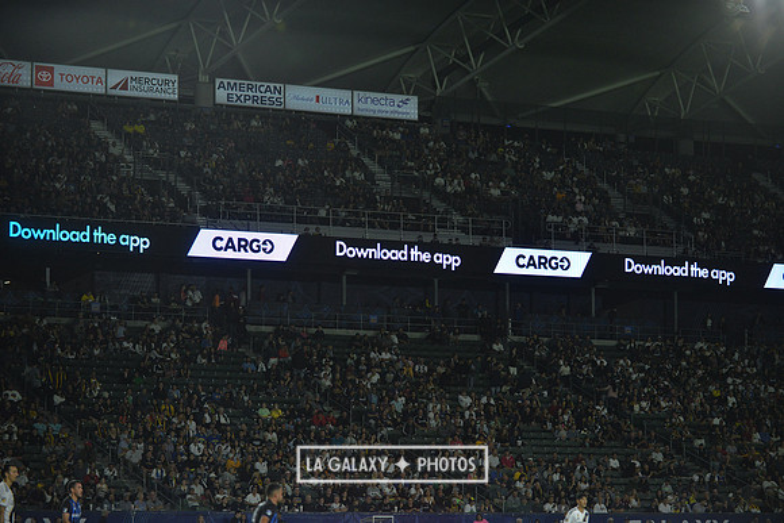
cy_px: 262
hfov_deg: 15.2
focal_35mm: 135
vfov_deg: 10.2
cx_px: 392
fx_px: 2941
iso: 1600
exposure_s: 1/2000
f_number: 2.8
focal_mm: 135
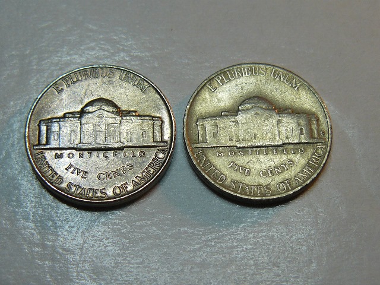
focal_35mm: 69
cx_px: 190
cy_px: 142
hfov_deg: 28.2
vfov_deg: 21.3
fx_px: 757
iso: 100
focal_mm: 7.7
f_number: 2.8
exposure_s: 1/60
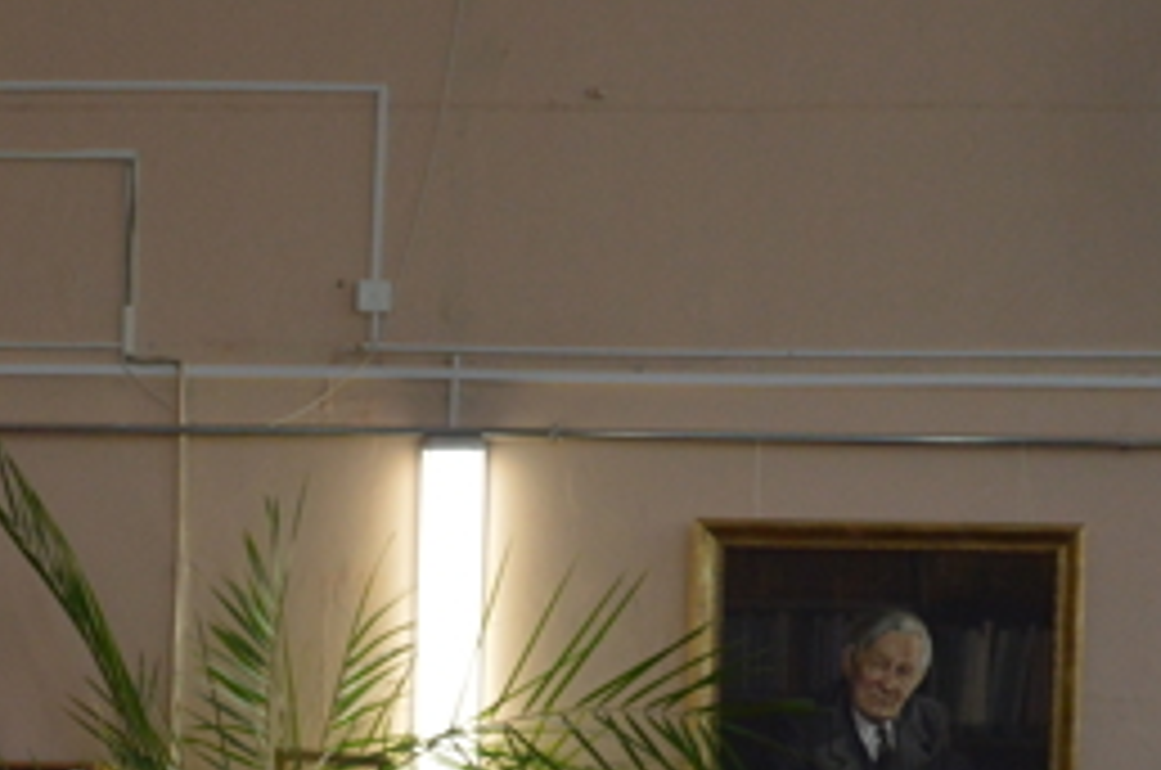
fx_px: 3380
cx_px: 346
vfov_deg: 12.6
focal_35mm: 105
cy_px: 977
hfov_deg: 19.4
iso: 800
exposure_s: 1/125
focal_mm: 24
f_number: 3.8
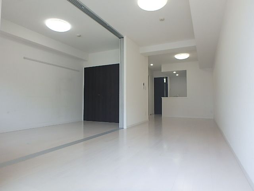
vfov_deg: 63.4
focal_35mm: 21
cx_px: 127
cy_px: 96
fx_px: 154
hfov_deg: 79.0
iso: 200
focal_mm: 3.7
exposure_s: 1/50
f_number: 3.5
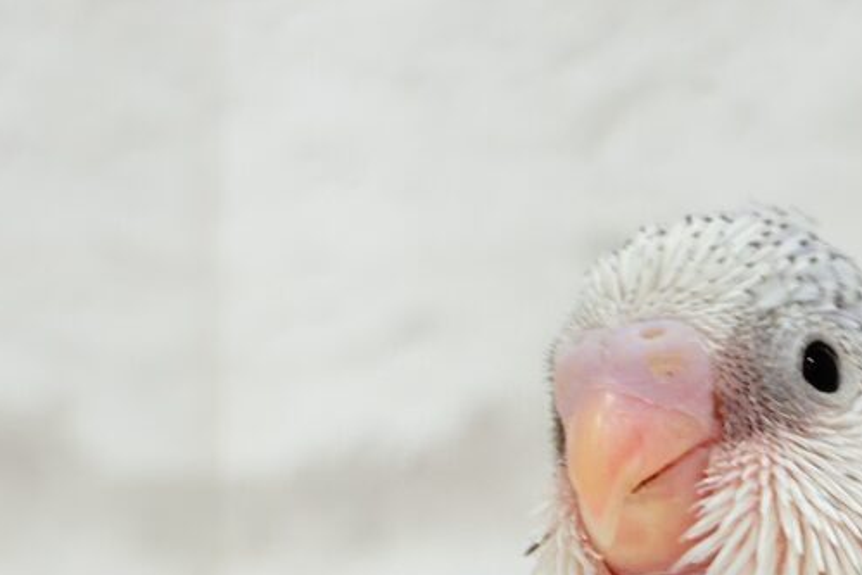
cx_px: 750
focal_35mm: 130
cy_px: 608
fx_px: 3113
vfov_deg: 10.4
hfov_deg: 15.6
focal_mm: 5.96
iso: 50
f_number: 1.6
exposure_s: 1/100
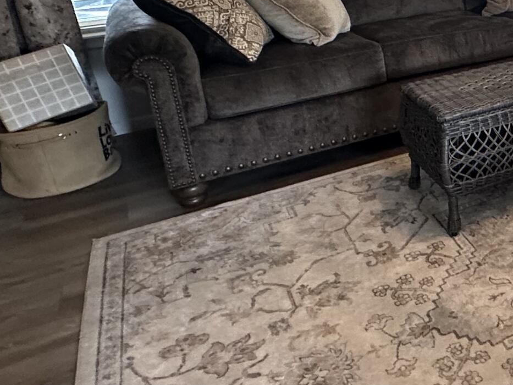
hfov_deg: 32.2
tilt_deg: -15.3
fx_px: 667
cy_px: 35
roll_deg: +0.4
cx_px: 662
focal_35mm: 45
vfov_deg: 30.7
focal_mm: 2.22
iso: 400
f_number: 2.2
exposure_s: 1/60
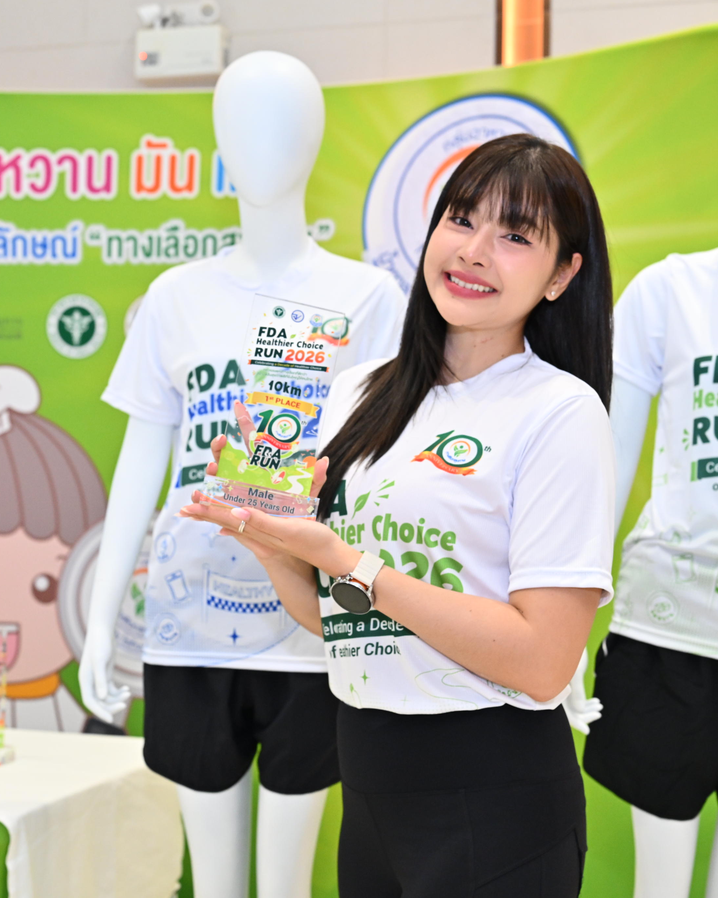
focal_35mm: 55
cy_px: 449
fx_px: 1461
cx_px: 325
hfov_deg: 27.6
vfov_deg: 34.1
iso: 1600
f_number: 4.5
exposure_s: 1/125
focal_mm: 39
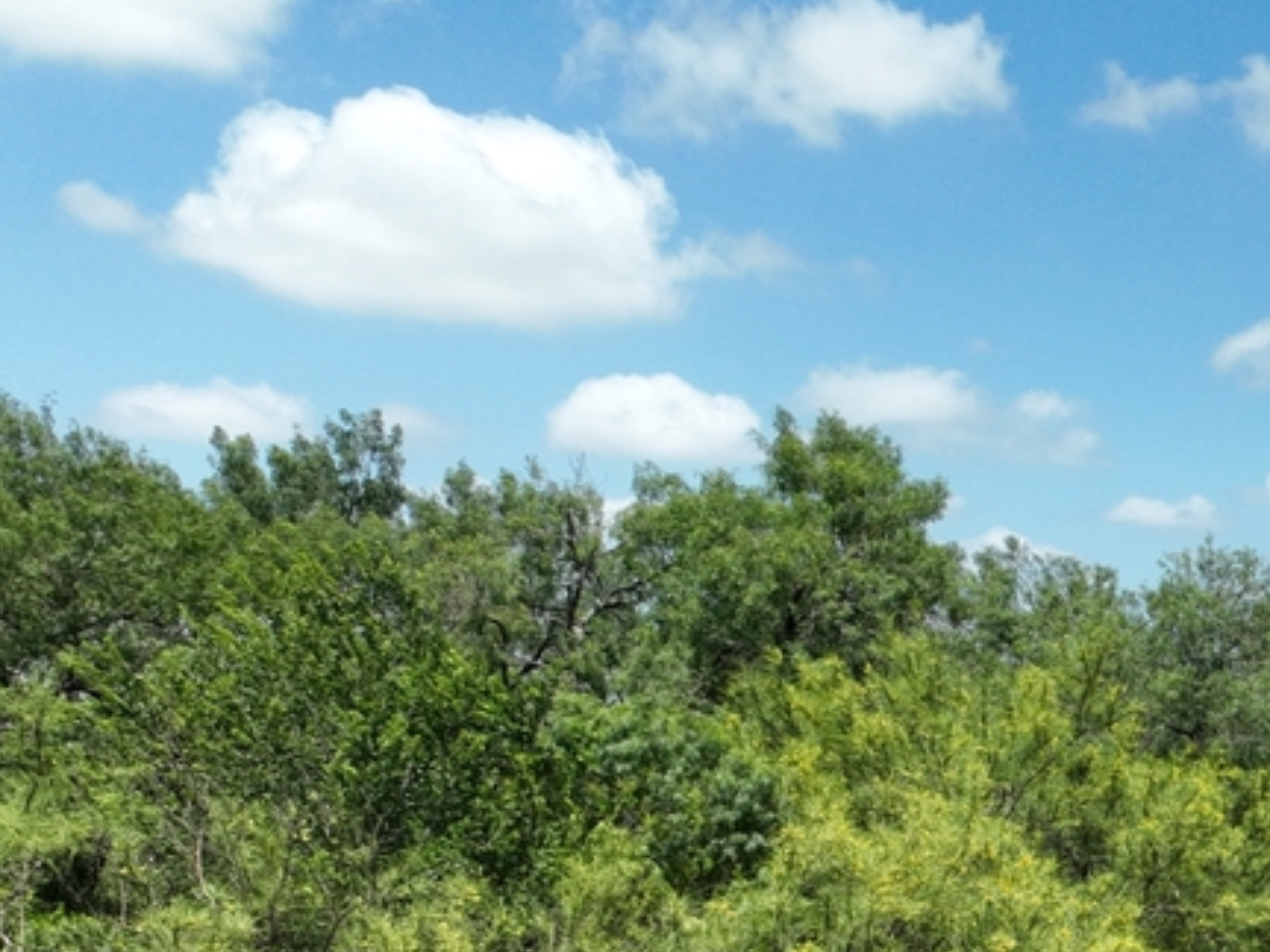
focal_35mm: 80
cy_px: 1428
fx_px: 2935
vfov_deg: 16.7
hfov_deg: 20.5
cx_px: 1954
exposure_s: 1/100
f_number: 2.8
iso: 100
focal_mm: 12.29
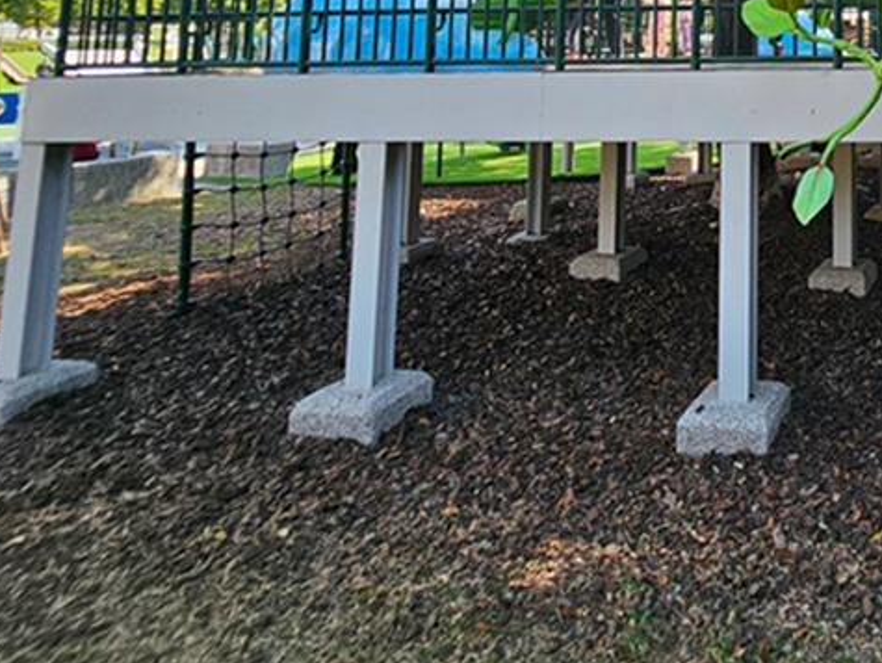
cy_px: -46
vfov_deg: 41.1
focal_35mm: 28
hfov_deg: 50.4
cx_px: 895
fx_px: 714
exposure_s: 1/679
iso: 50
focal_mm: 2.2
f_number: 2.2
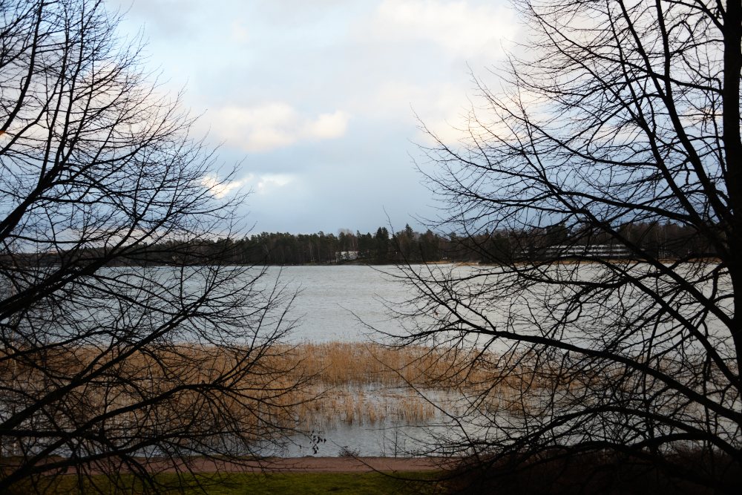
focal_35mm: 48
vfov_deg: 28.1
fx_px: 989
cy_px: 248
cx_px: 371
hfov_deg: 41.1
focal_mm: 48
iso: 320
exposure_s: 1/320
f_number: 4.2
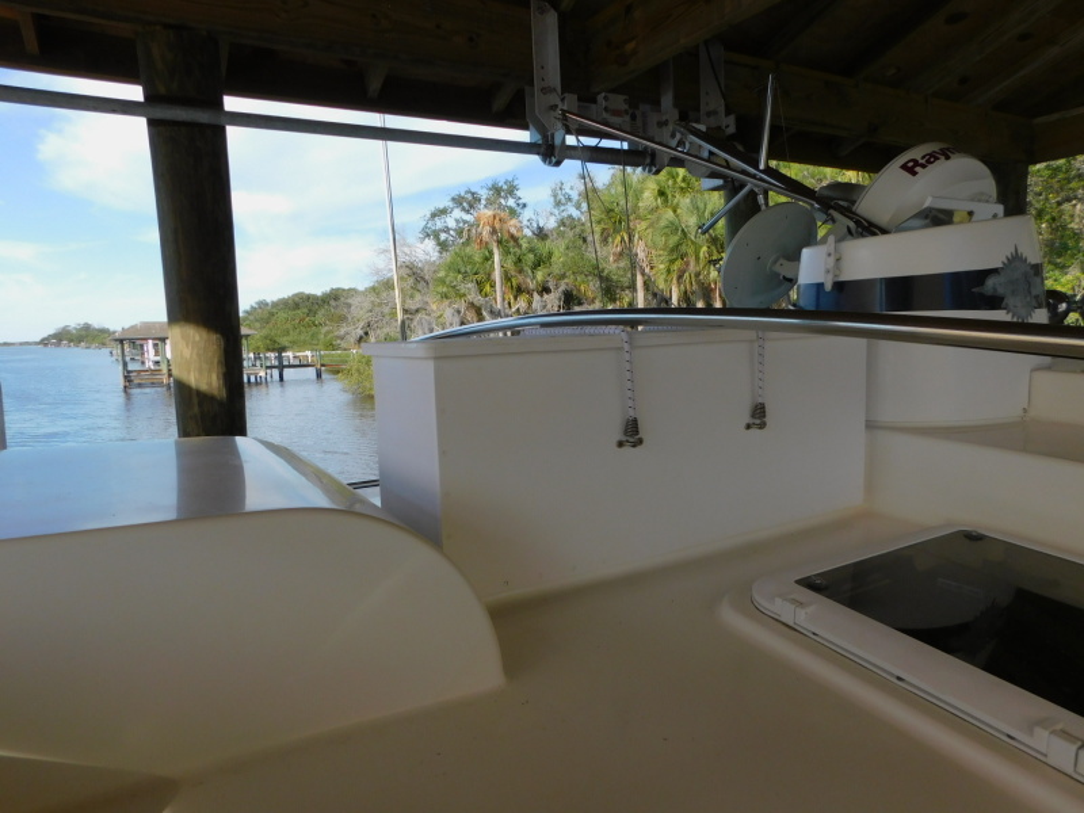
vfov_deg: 58.9
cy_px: 406
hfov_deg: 73.9
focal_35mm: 23
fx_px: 720
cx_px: 542
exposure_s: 1/800
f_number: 3
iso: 125
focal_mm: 4
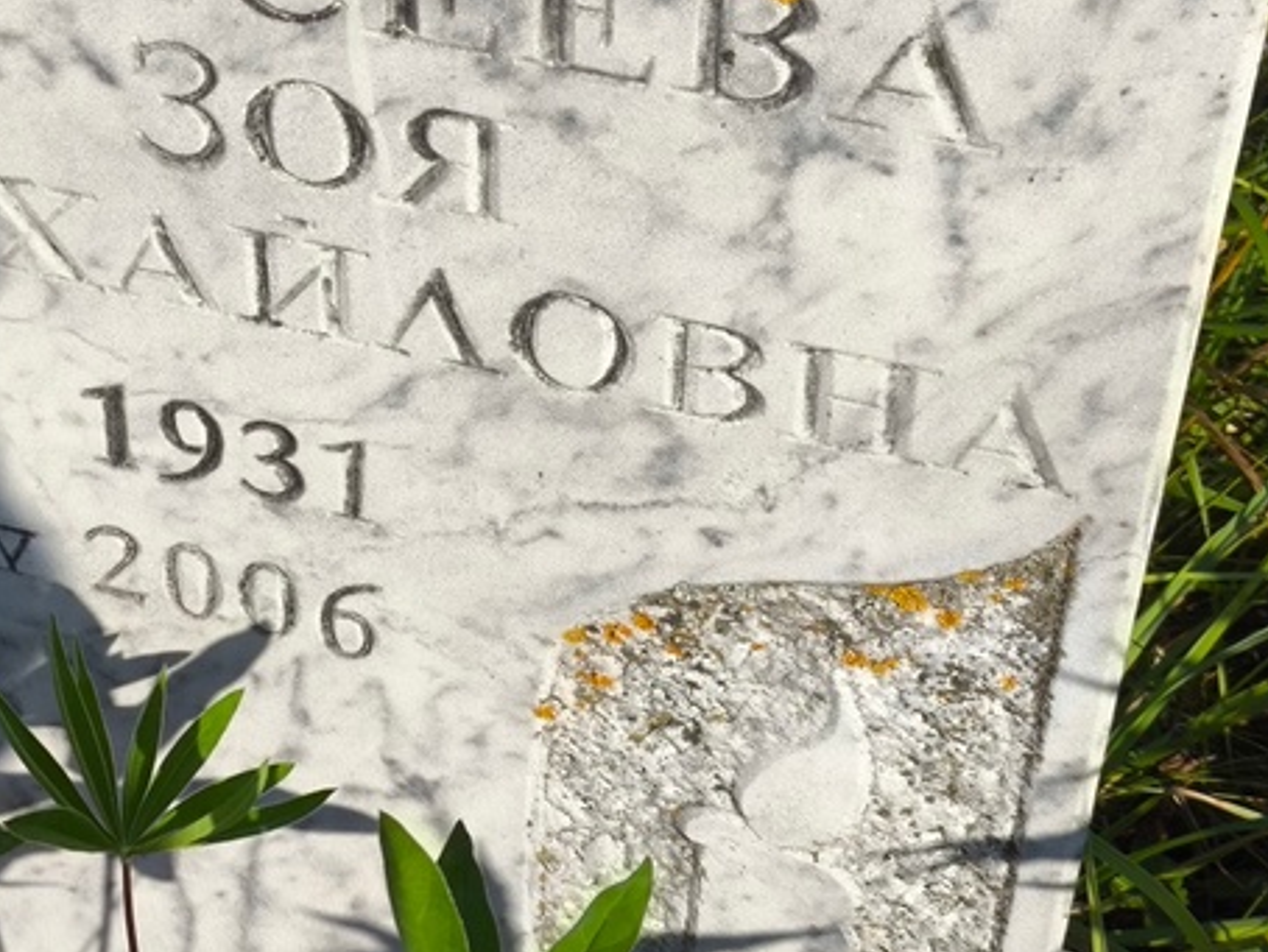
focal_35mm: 88
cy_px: 327
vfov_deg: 16.8
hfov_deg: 21.9
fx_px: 3225
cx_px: 233
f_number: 1.7
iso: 50
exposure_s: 1/954
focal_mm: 4.71
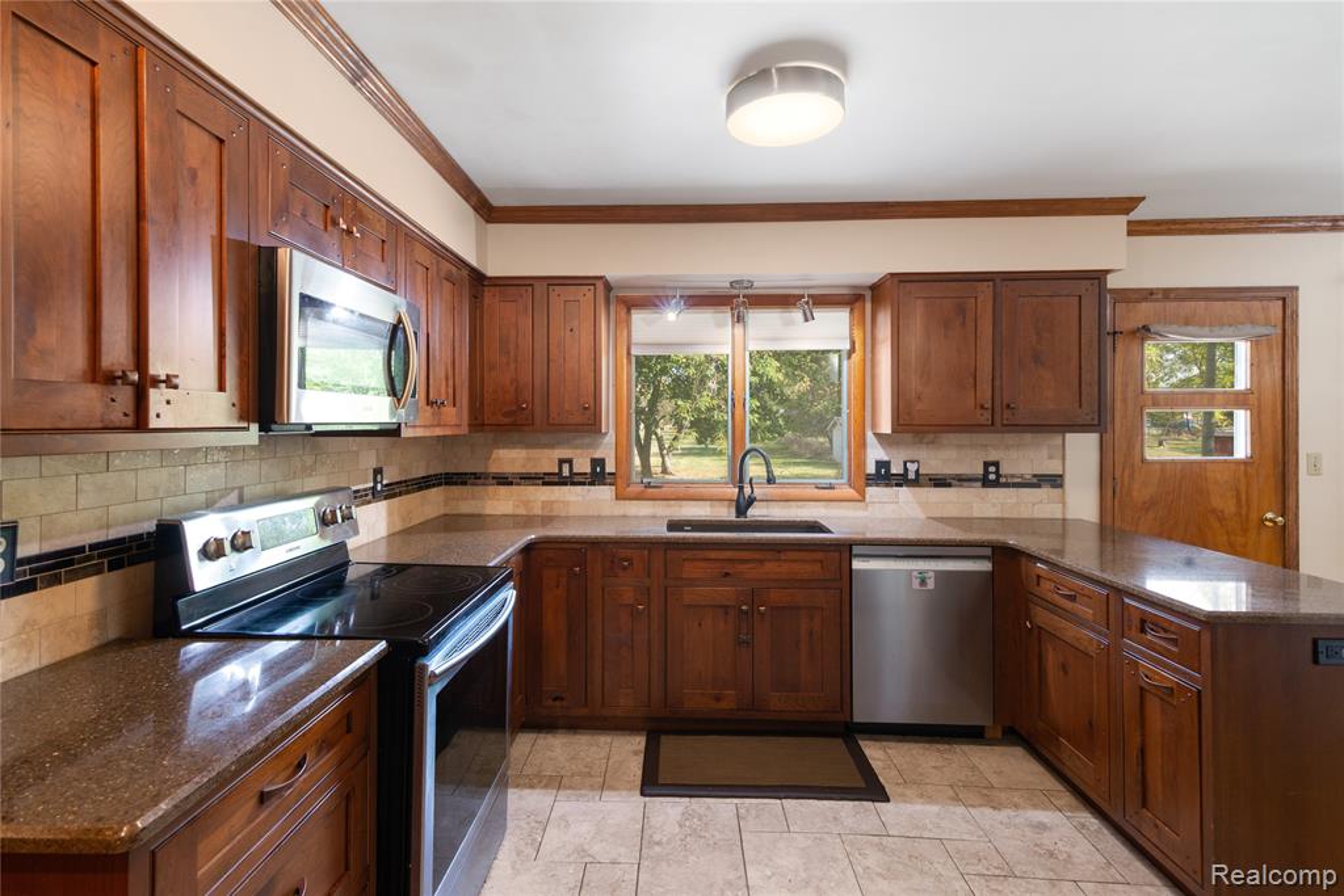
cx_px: 672
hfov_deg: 93.3
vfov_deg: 70.5
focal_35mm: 17
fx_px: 635
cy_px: 448
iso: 320
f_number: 9
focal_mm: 17
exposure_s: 1/3
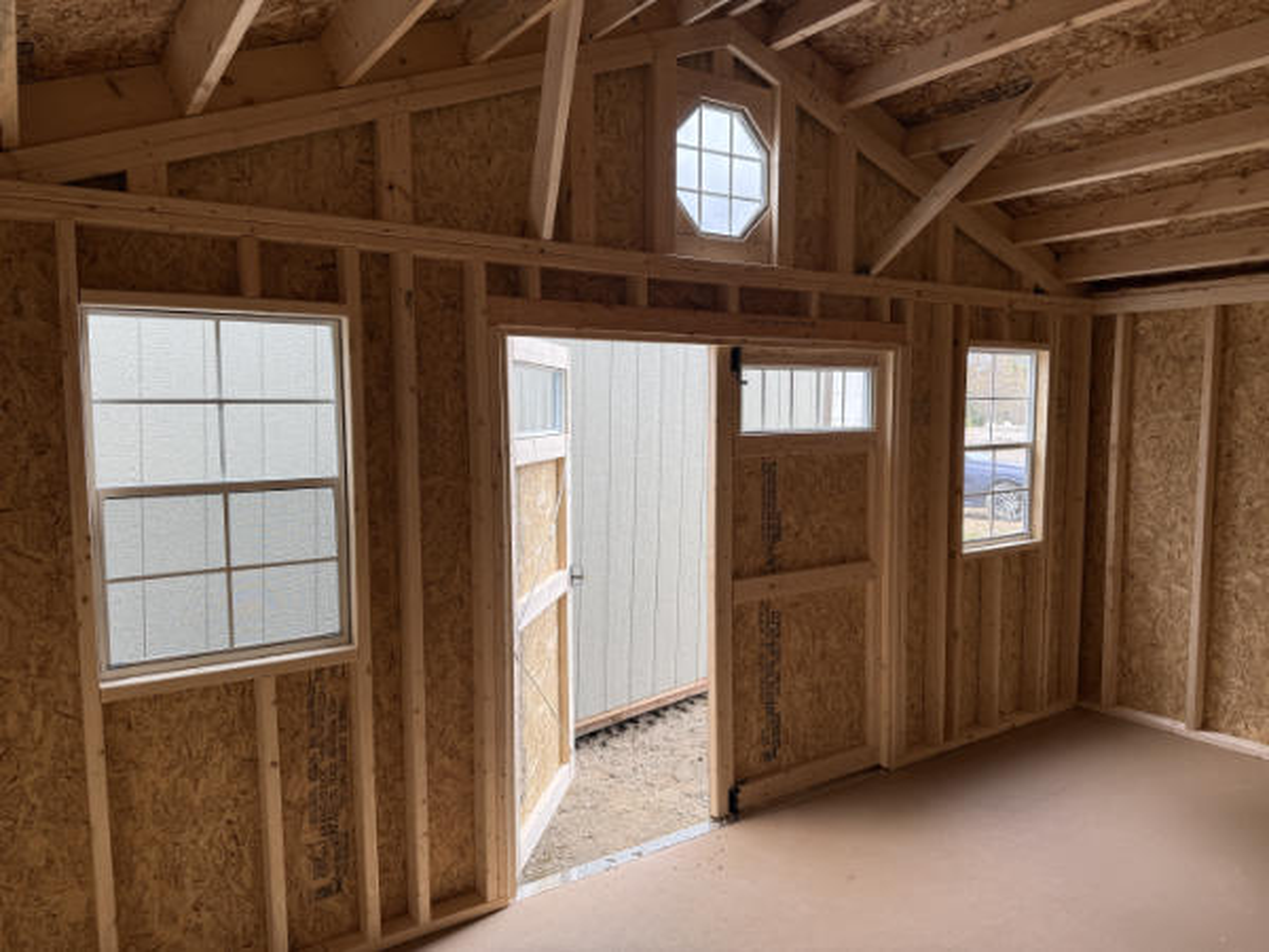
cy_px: 476
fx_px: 880
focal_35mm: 24
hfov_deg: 71.6
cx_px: 634
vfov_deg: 56.8
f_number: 1.8
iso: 80
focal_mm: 6.8
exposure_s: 1/339
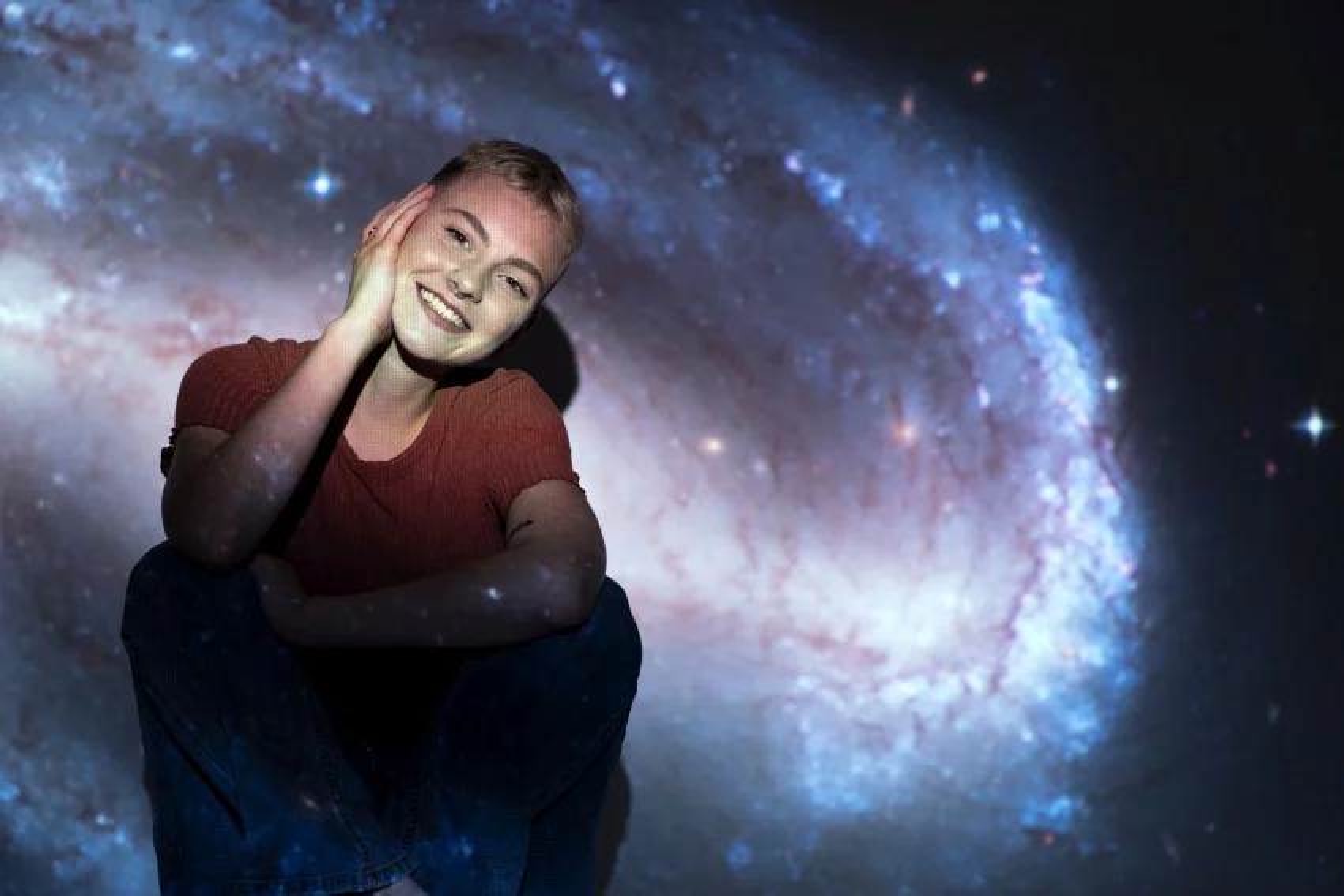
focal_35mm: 85
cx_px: 672
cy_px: 448
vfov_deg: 16.1
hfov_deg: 23.9
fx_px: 3174
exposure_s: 1/400
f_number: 2.2
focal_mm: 85
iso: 1250
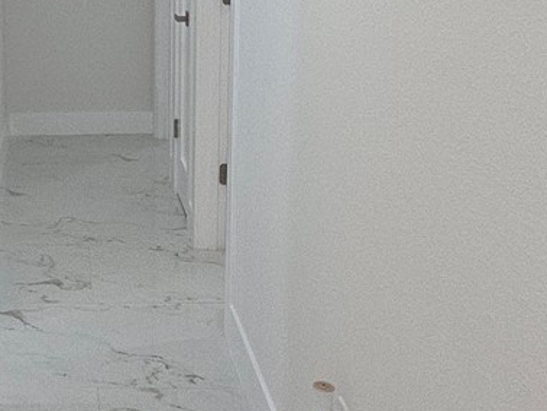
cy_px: 48
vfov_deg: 25.8
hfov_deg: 32.6
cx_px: 22
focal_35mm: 55
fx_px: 870
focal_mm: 2.2
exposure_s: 1/120
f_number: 2.2
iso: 100
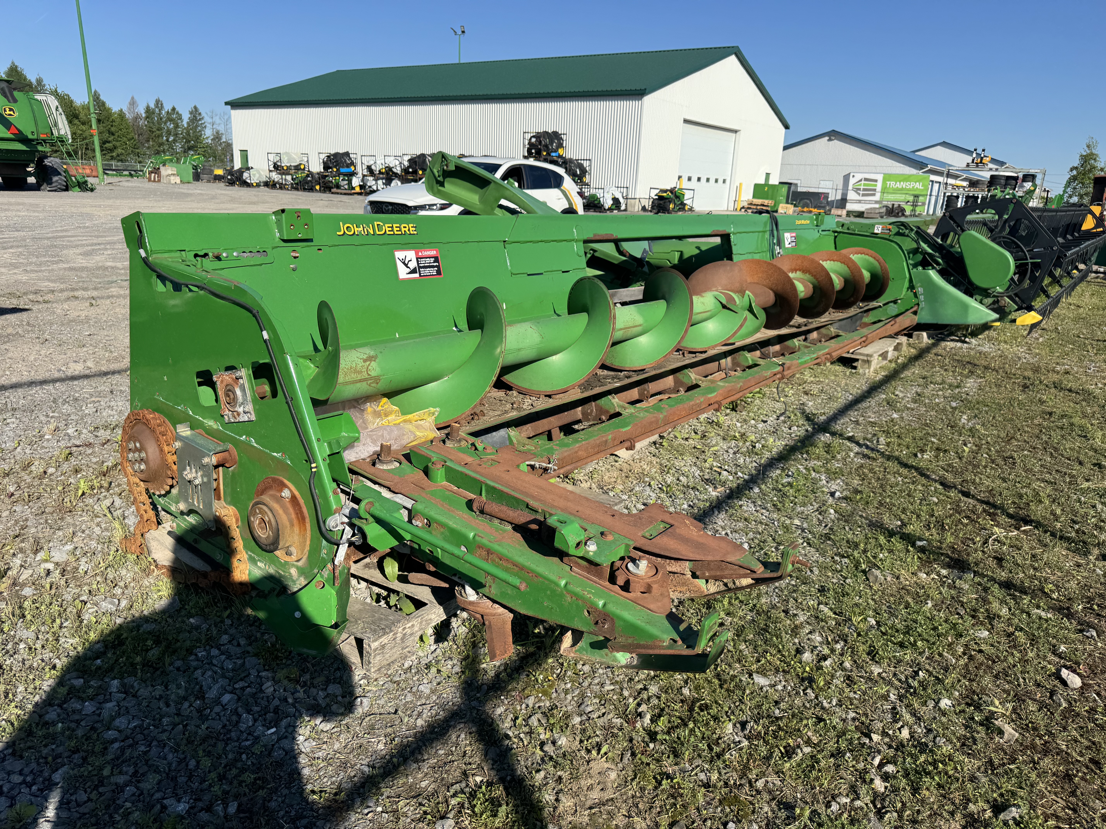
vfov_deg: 56.8
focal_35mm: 24
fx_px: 767
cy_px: 414
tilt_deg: -15.4
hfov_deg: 71.6
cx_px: 553
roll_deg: -1.9
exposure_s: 1/4310
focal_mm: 6.76
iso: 80
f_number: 1.78
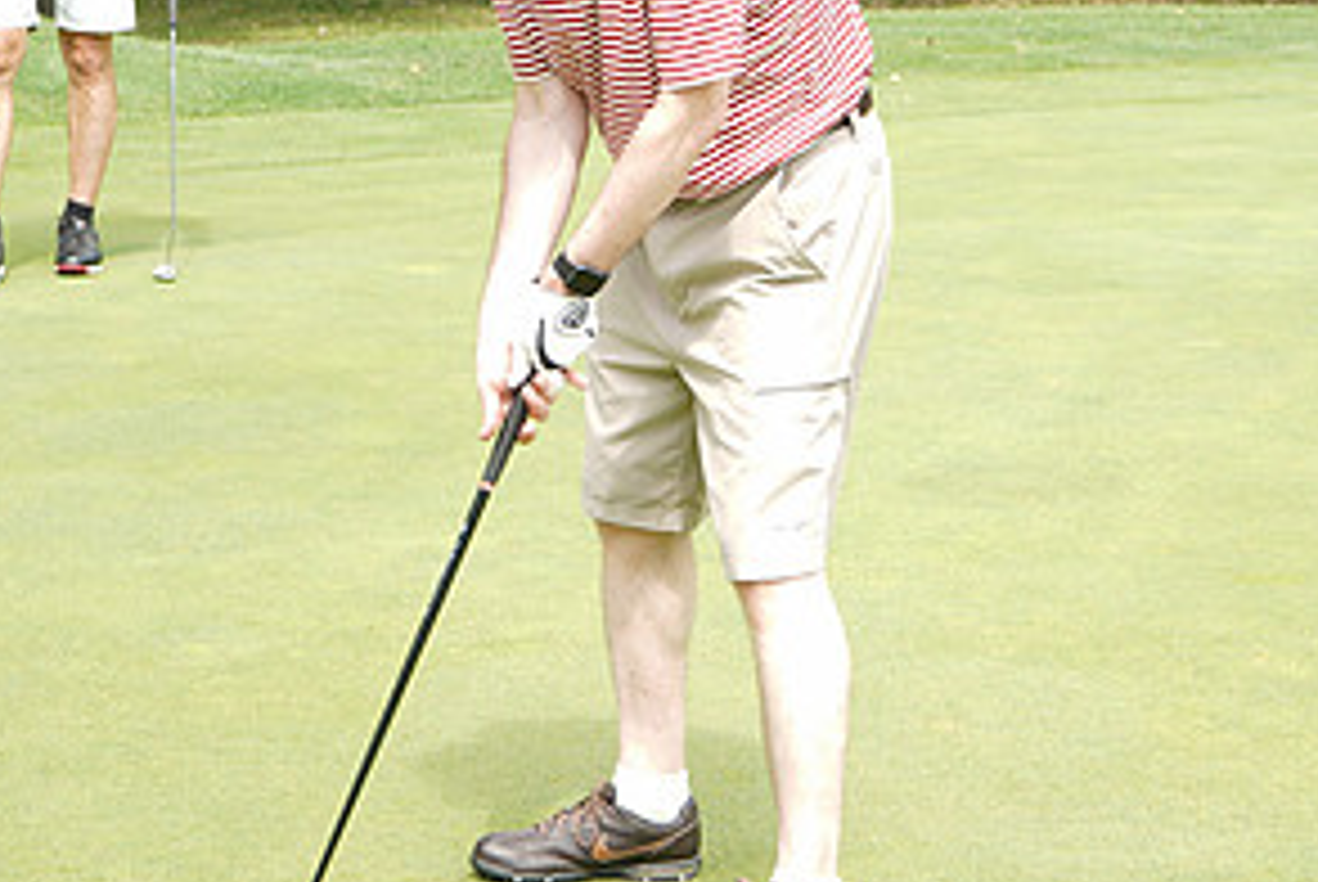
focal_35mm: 93
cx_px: 810
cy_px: 380
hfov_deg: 21.8
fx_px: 3408
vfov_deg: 14.7
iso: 80
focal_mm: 47
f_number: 5.6
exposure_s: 1/100
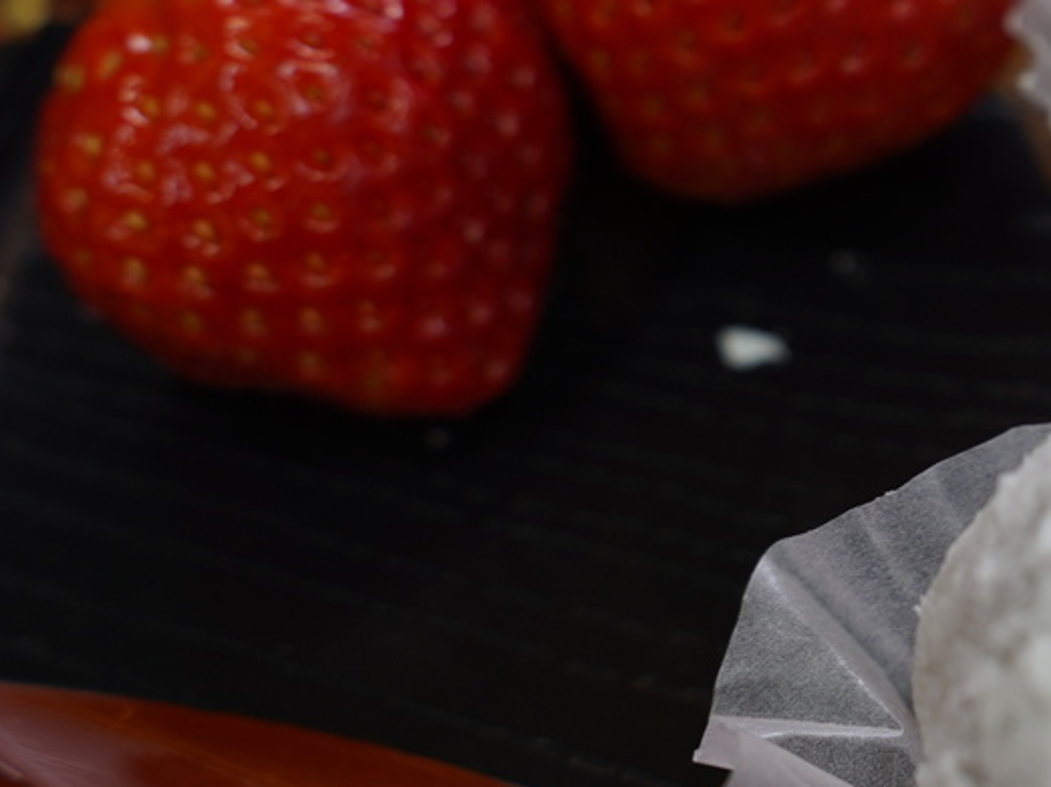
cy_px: 170
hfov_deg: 12.9
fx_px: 4249
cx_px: 1820
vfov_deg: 10.6
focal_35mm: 140
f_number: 4
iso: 200
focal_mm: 38
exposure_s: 1/40
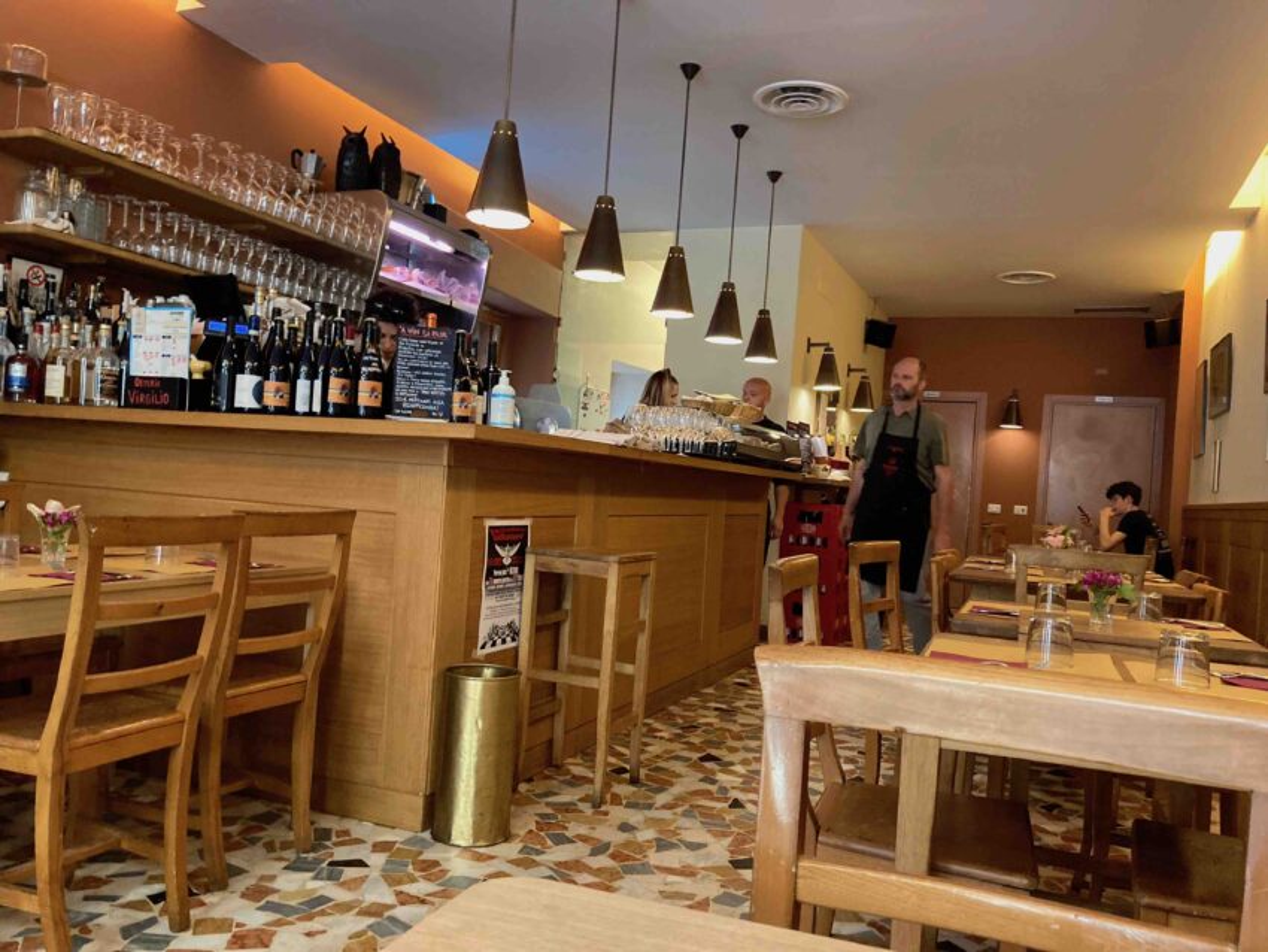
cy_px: 476
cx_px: 634
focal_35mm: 28
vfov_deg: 49.8
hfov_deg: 63.4
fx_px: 1026
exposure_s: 1/40
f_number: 1.8
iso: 250
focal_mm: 3.99
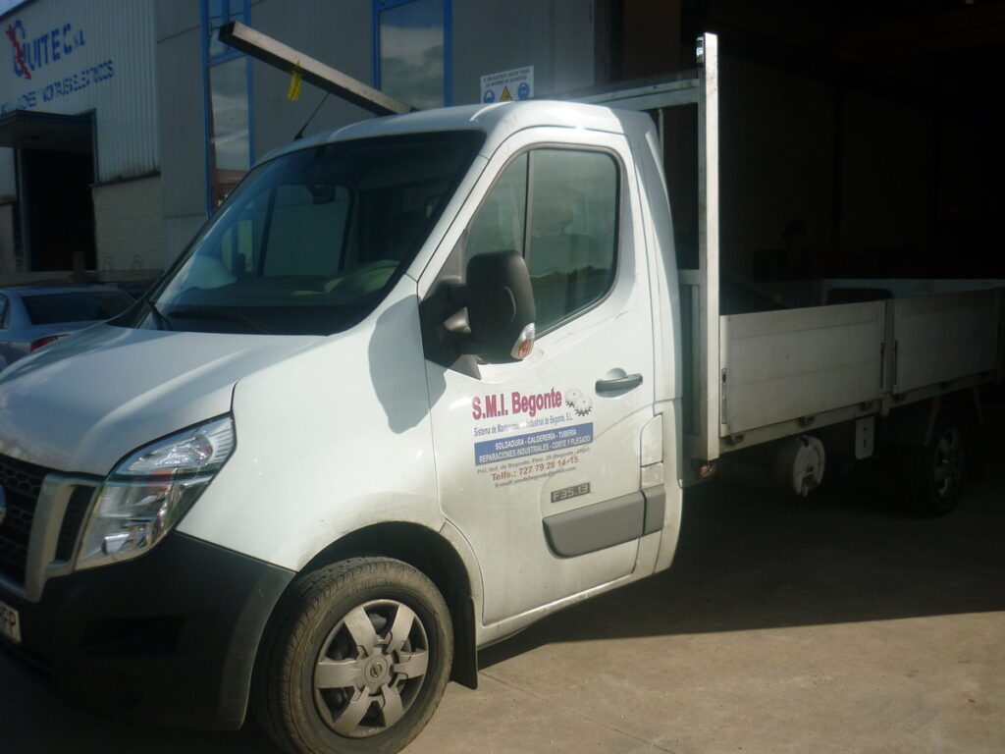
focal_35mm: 33
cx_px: 502
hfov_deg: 55.4
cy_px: 377
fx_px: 958
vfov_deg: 42.9
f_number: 8
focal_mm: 5.5
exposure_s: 1/320
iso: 100
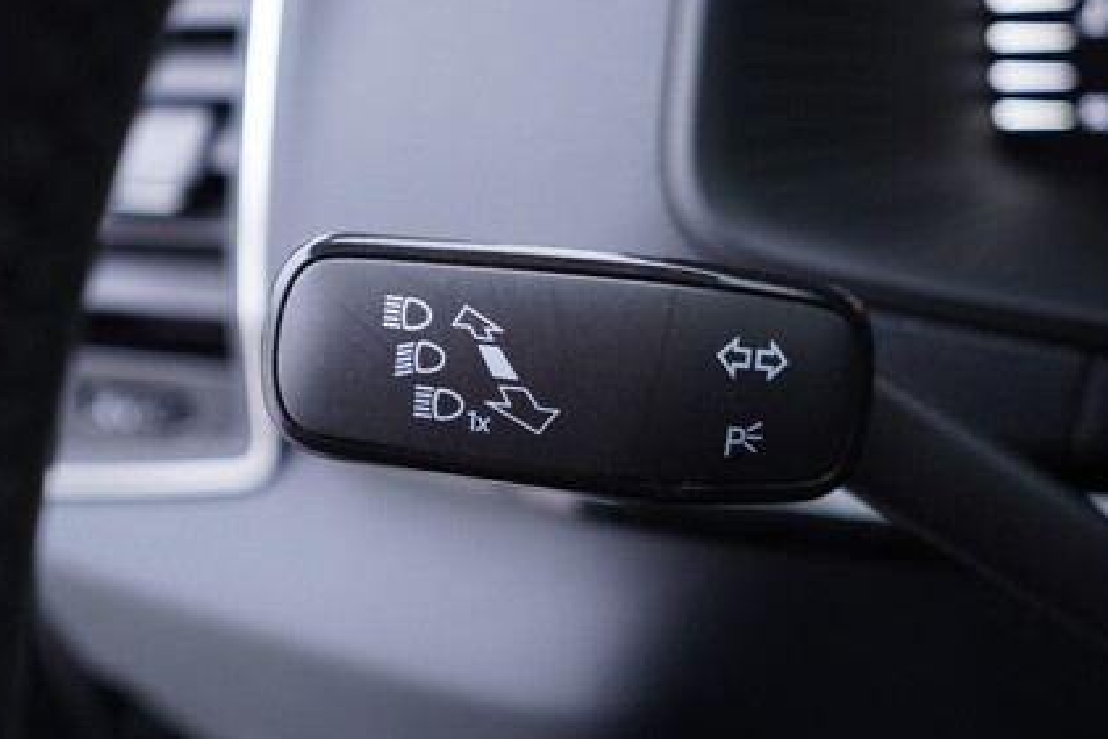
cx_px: 563
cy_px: 348
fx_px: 1447
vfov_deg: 28.7
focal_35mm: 47
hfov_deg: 41.9
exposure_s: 1/40
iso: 250
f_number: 2.8
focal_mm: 24
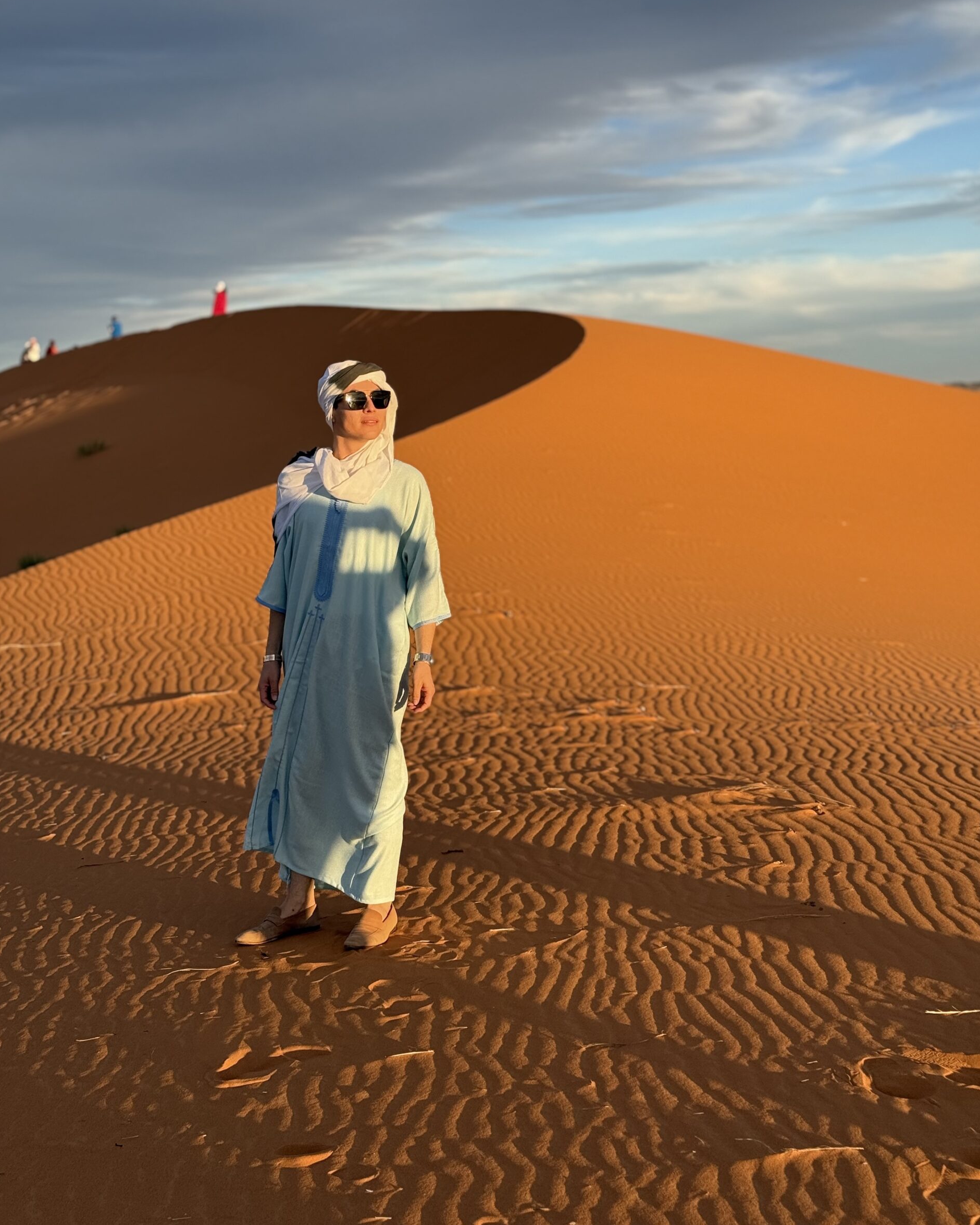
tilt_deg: -5.8
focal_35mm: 51
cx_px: 499
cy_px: 609
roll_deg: +2.2
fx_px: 1849
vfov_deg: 36.7
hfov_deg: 29.7
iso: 80
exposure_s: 1/1715
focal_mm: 6.76
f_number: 1.78
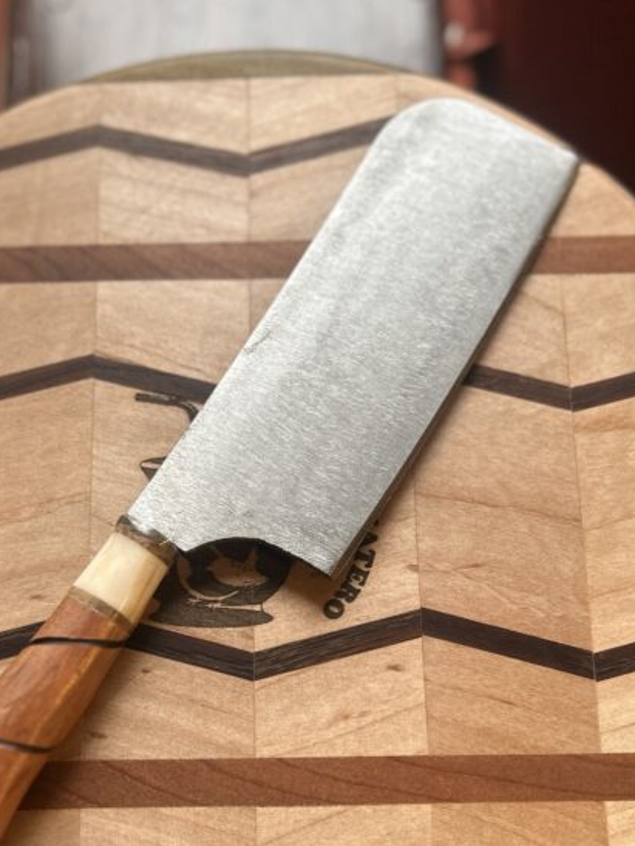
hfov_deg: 37.4
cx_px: 222
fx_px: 928
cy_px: 551
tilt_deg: -75.9
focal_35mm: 38
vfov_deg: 48.3
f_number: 1.5
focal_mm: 5.7
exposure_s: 1/121
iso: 125
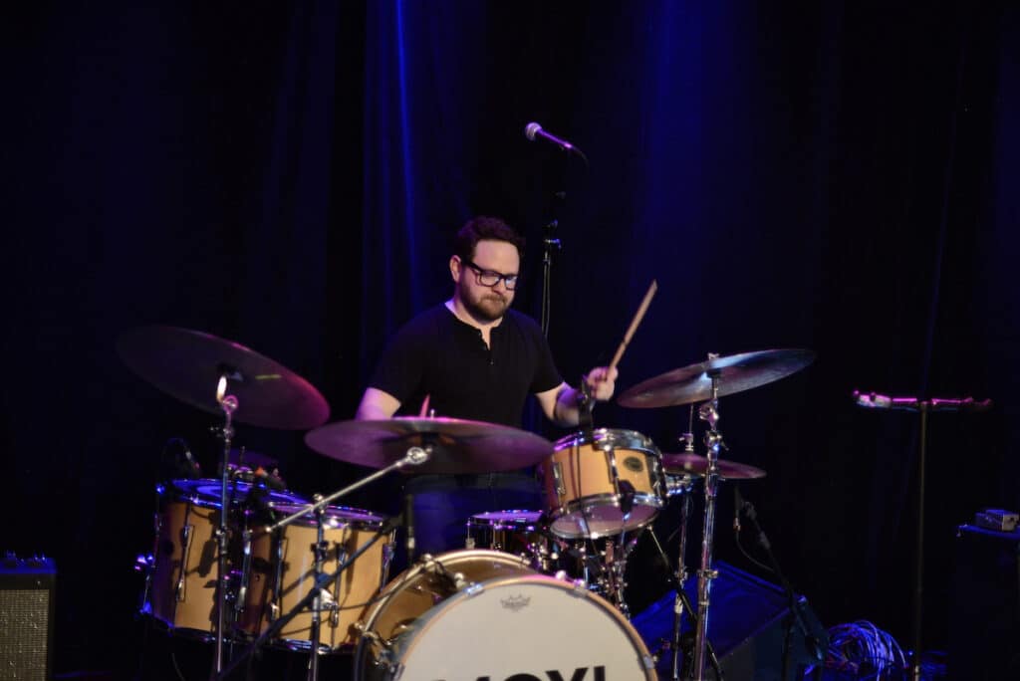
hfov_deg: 39.6
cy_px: 340
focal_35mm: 50
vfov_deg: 27.0
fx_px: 1417
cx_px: 510
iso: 2000
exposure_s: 1/100
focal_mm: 50
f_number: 1.4
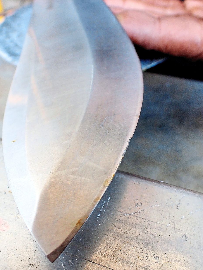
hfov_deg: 46.8
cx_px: 102
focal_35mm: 30
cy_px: 135
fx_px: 235
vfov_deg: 60.0
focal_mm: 5.4
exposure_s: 1/25
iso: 100
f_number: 3.2
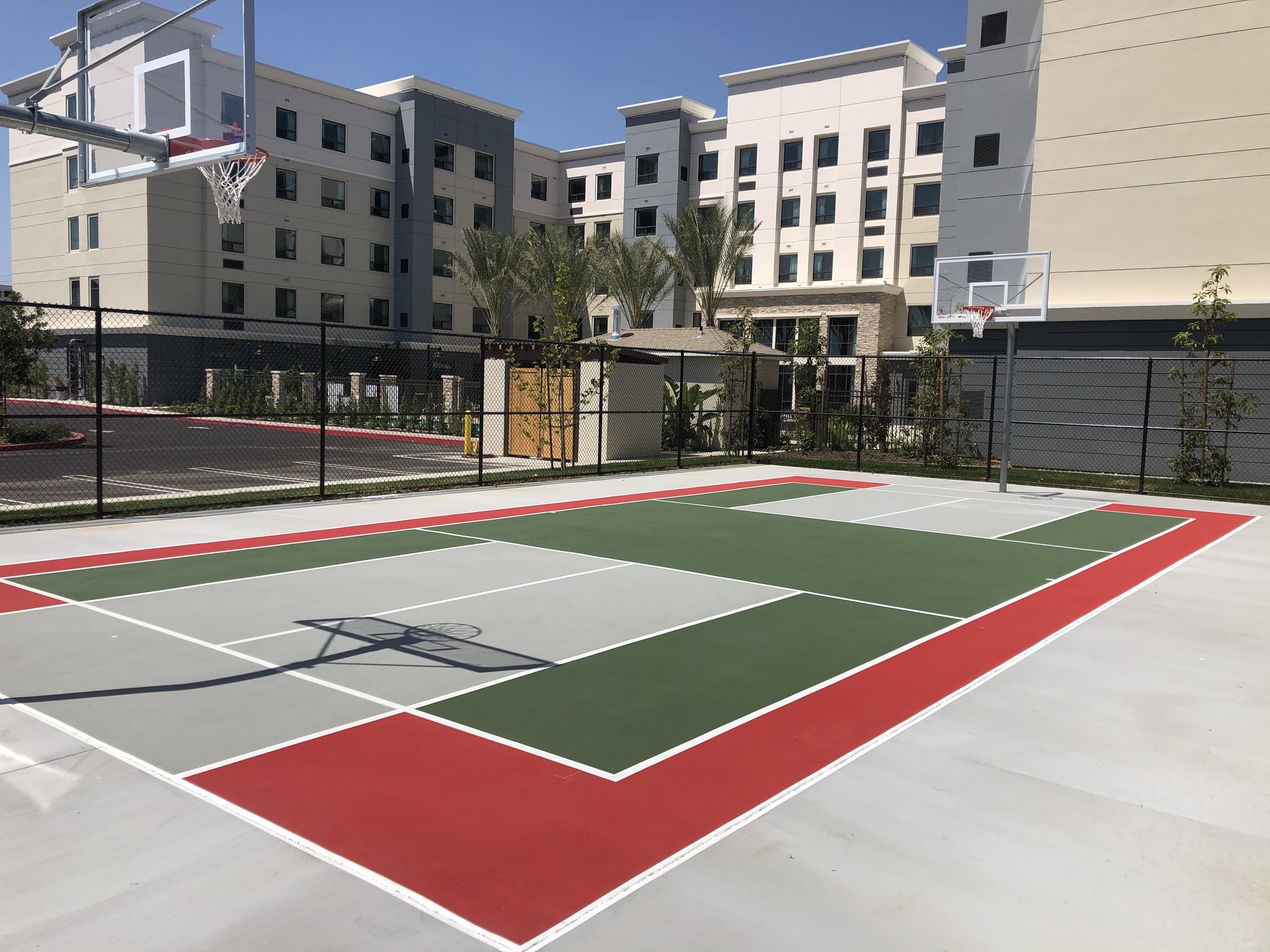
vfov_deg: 49.7
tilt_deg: -4.7
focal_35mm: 28
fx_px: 1027
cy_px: 476
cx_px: 635
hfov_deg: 63.4
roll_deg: -1.4
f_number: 1.8
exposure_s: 1/3436
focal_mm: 3.99
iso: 25
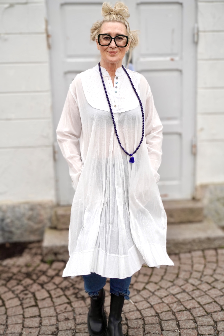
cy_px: 168
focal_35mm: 44
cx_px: 112
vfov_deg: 45.0
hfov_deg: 30.9
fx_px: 406
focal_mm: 29
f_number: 4.5
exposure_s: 1/160
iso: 500
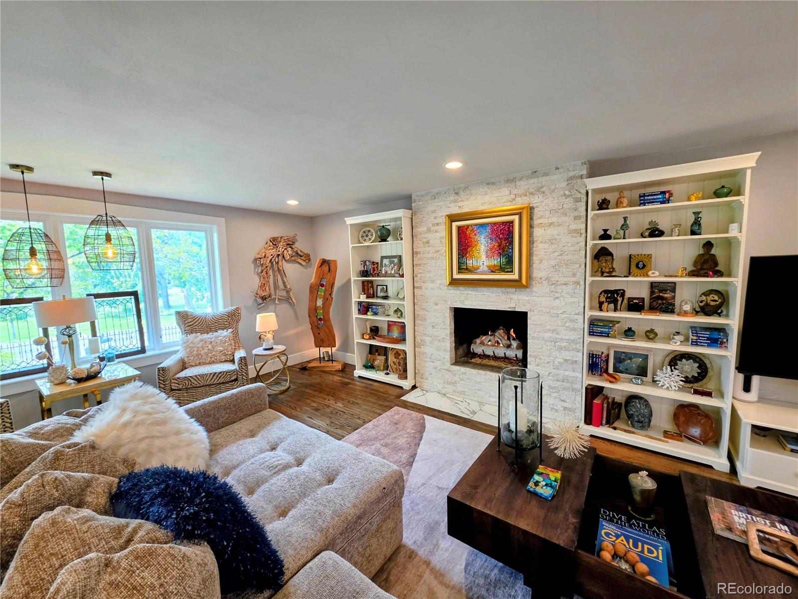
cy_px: 300
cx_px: 399
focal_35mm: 13
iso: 100
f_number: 1.9
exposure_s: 1/120
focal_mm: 2.2
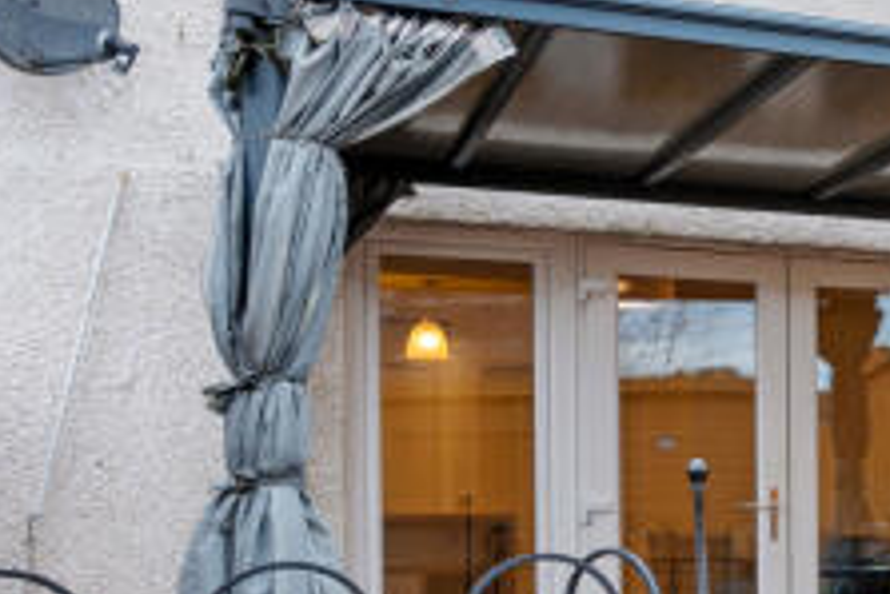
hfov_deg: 18.8
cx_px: 1672
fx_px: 1930
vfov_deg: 17.2
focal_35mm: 78
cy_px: 544
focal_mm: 17
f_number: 8
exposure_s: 1/13
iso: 250
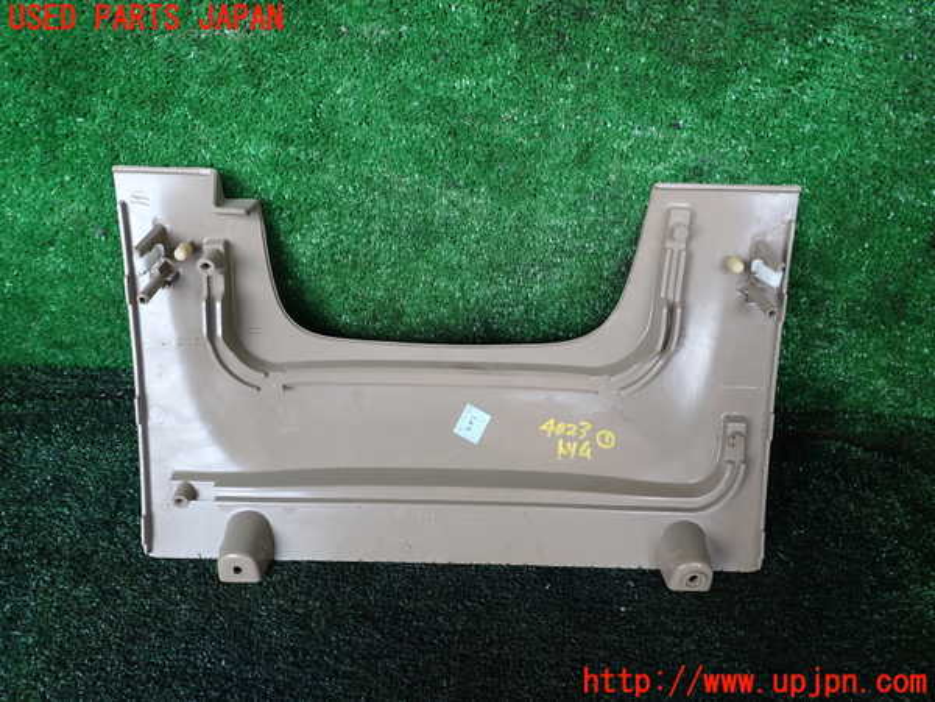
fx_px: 675
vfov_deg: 54.9
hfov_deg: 69.4
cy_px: 351
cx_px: 468
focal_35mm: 25
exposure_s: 1/60
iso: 100
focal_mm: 4.5
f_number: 2.8
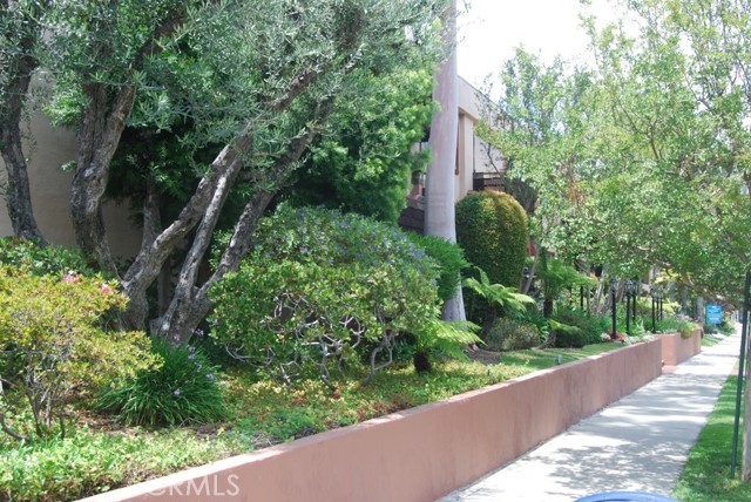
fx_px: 752
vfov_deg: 36.9
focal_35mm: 36
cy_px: 251
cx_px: 376
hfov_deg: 53.1
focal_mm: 24
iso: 100
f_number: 11
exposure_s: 1/25
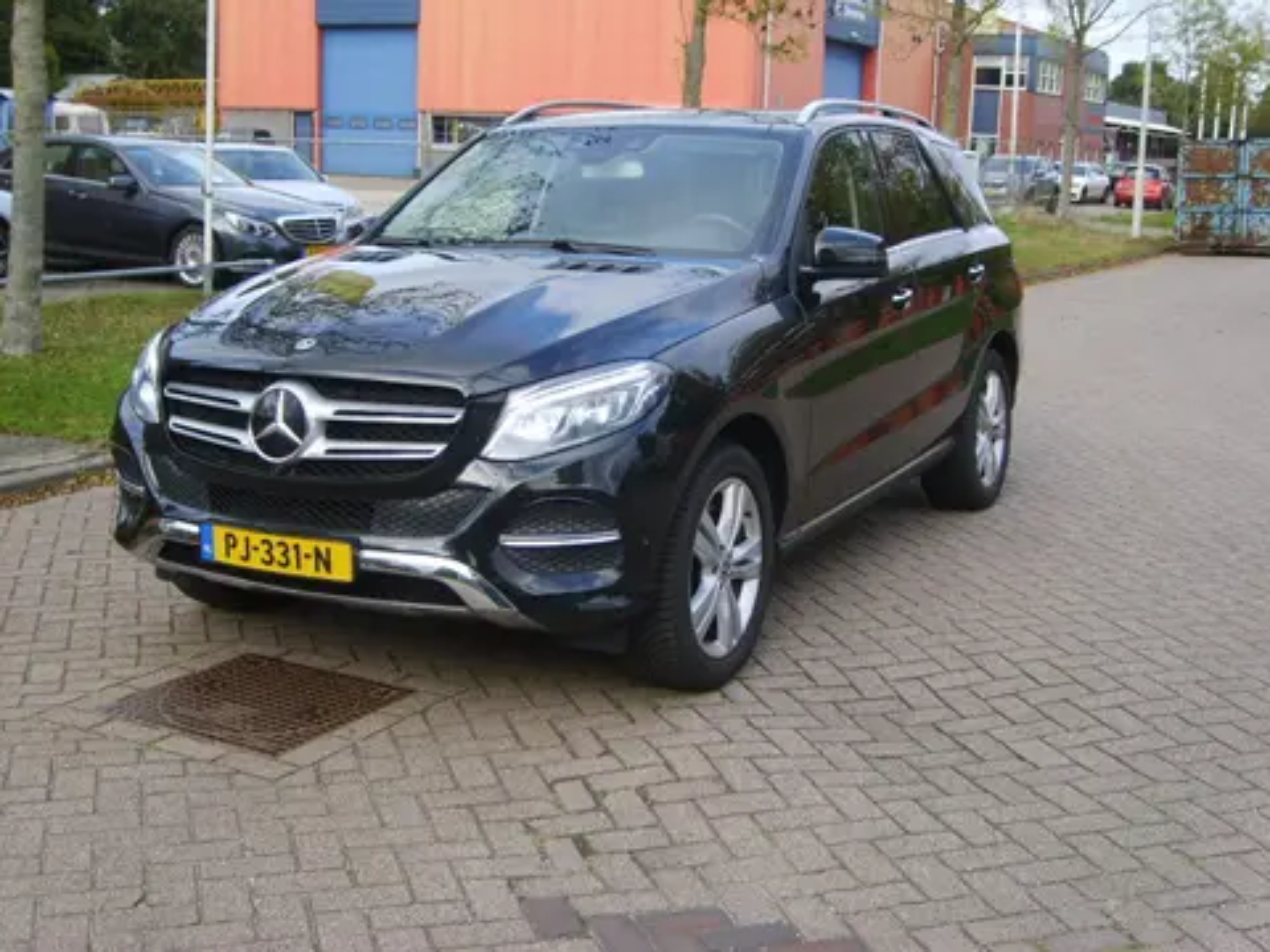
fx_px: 1578
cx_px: 635
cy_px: 476
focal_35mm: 43
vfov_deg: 33.6
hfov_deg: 43.9
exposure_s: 1/125
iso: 50
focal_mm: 7.2
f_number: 3
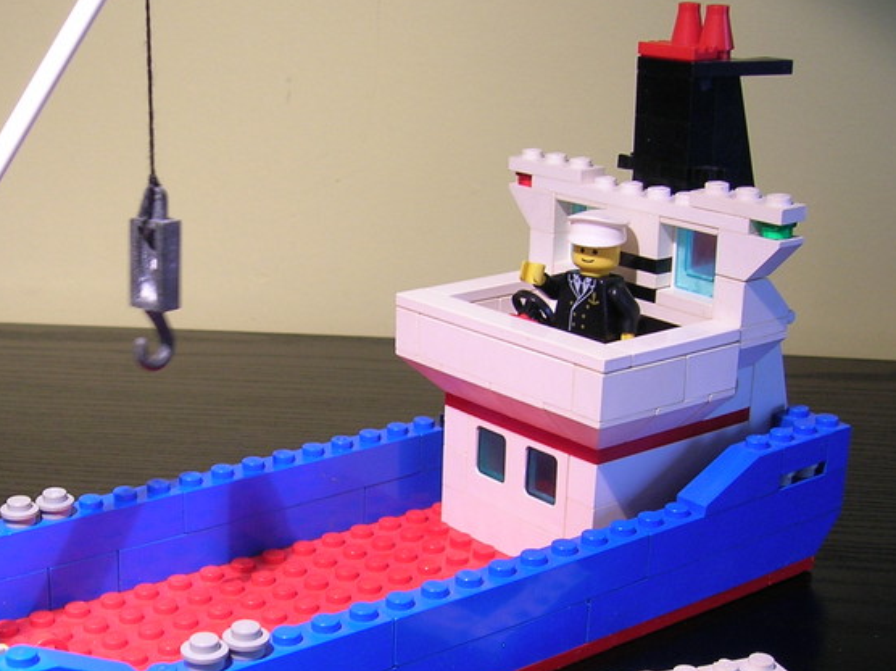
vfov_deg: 26.4
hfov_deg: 34.5
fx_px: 1422
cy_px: 446
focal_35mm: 55
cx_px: 277
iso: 50
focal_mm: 5.7
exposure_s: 1/6.1
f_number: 2.9
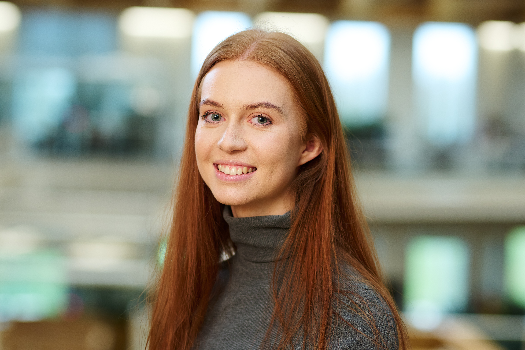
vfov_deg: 10.8
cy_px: 175
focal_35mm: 127
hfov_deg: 16.1
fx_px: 1852
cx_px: 262
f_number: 2
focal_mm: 85
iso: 500
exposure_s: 1/250
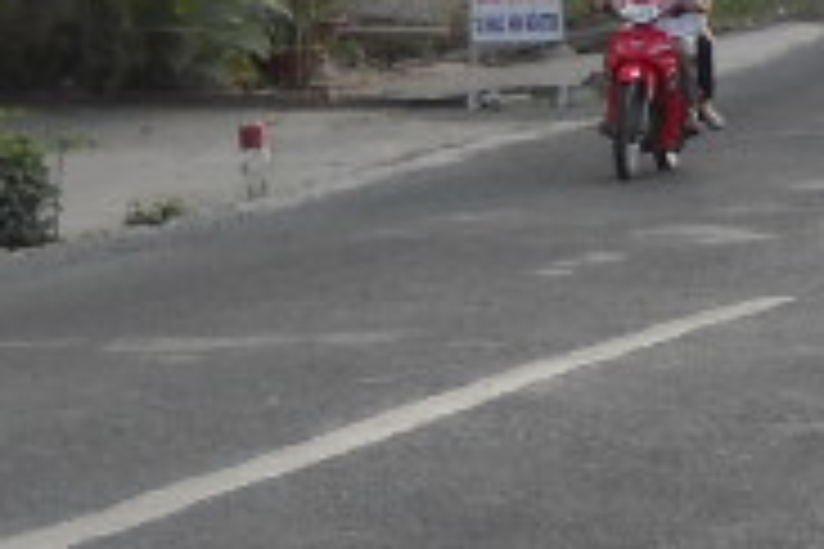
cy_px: 302
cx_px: 1004
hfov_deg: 8.5
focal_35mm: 239
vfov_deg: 5.7
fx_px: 5470
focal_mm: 6.72
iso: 64
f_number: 5.5
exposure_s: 1/154
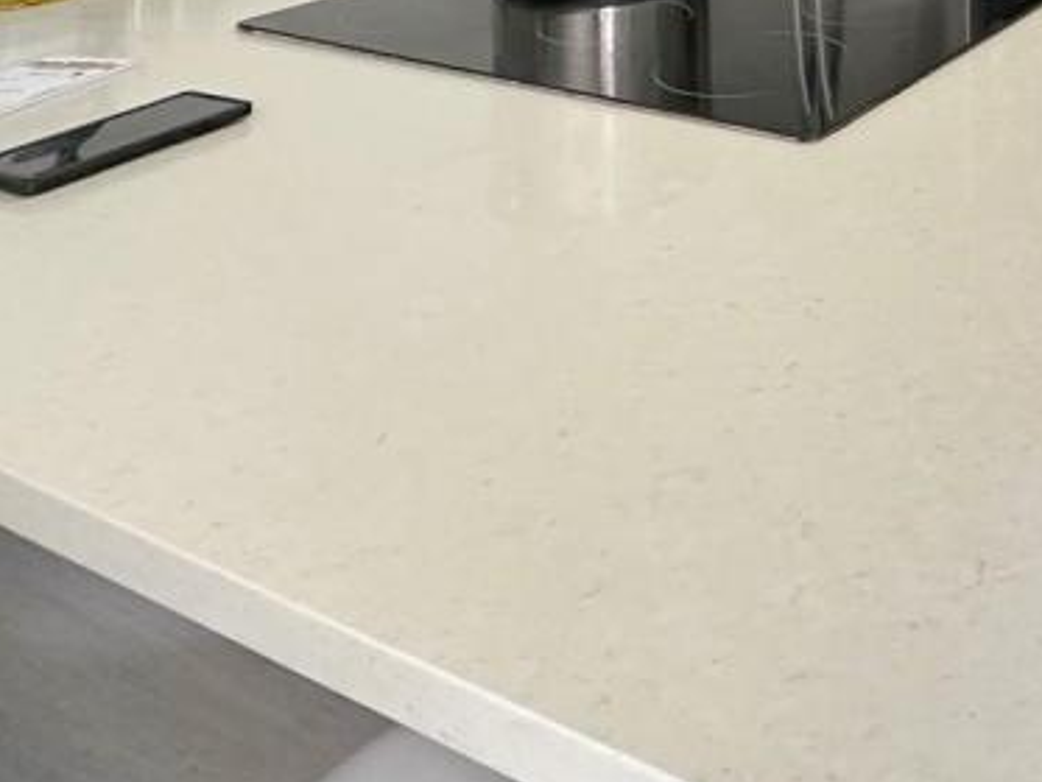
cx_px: 1159
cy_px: -81
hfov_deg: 40.7
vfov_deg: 34.3
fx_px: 1084
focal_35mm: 36
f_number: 2.2
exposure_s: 1/60
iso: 400
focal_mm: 2.22
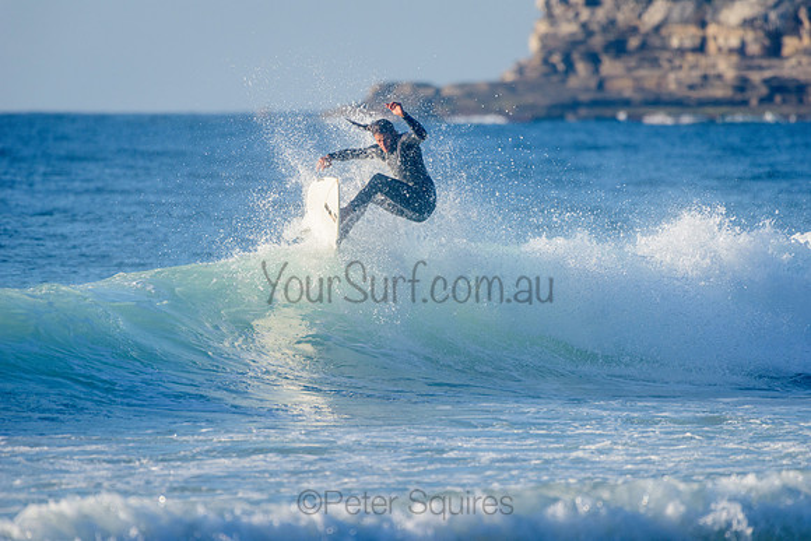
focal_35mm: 500
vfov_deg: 2.7
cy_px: 270
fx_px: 11273
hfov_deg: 4.1
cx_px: 406
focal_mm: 500
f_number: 5.6
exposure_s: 1/2000
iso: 360
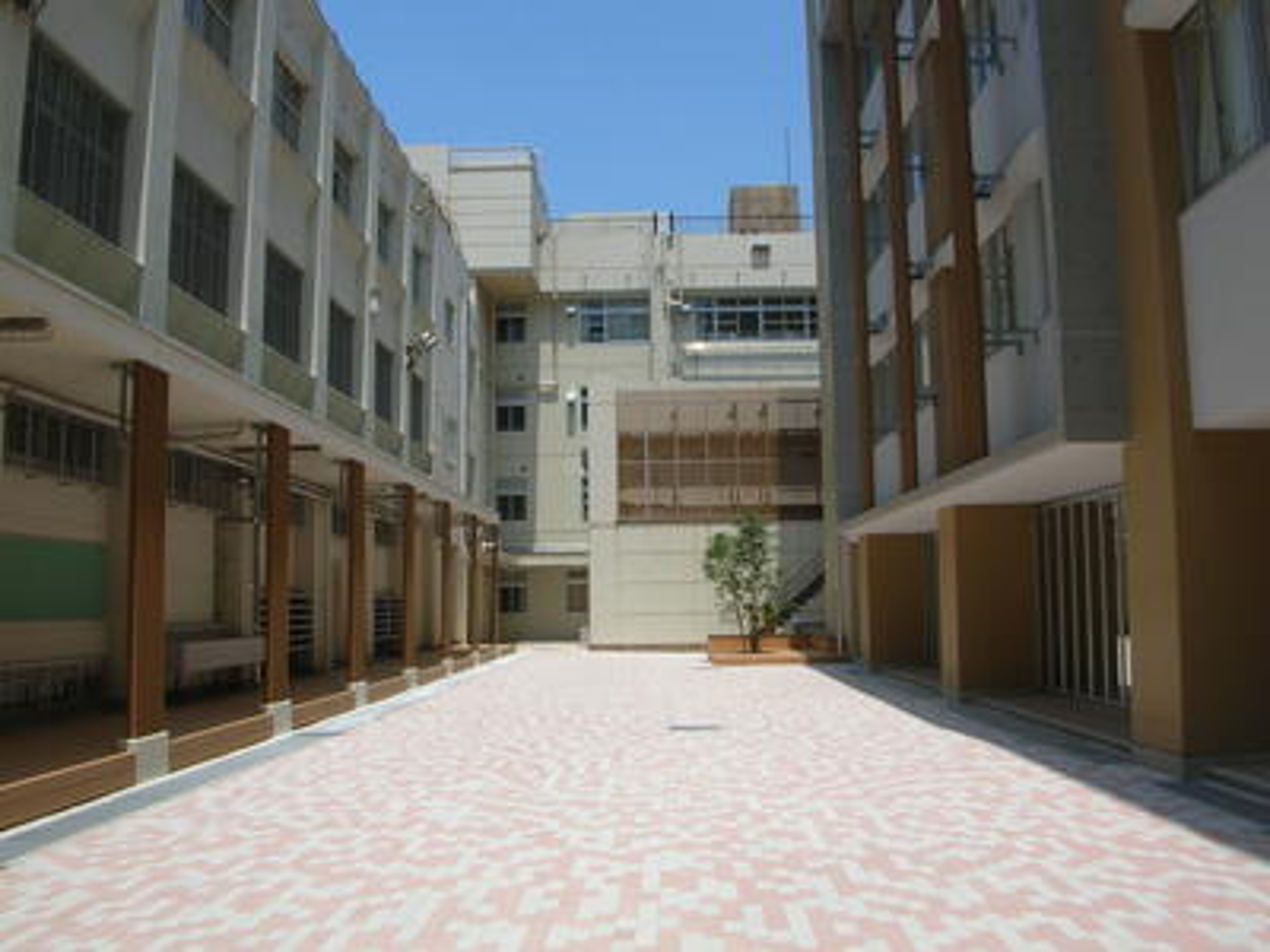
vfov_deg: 40.7
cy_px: 476
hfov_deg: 52.6
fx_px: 1284
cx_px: 635
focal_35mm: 35
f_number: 5.6
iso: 50
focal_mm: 5.8
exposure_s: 1/450
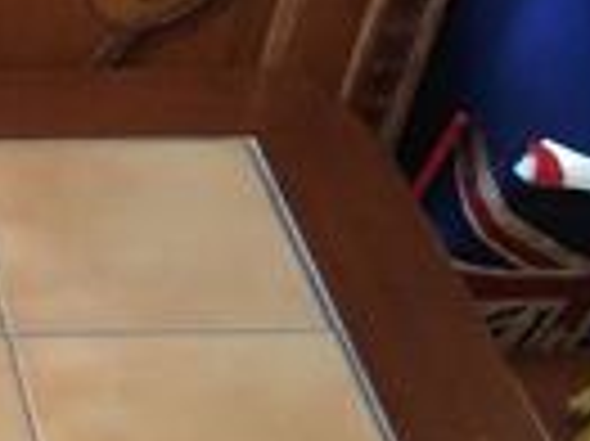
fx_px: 1805
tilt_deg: -42.5
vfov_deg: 13.9
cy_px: 360
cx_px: -450
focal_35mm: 106
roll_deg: +1.8
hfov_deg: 15.9
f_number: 2.2
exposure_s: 1/17
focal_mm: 4.15
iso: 320
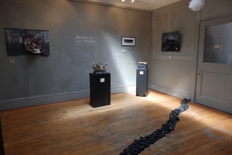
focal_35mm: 23
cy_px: 73
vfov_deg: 55.1
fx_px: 148
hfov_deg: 76.1
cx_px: 116
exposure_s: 1/30
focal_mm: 4
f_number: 3.4
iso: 80
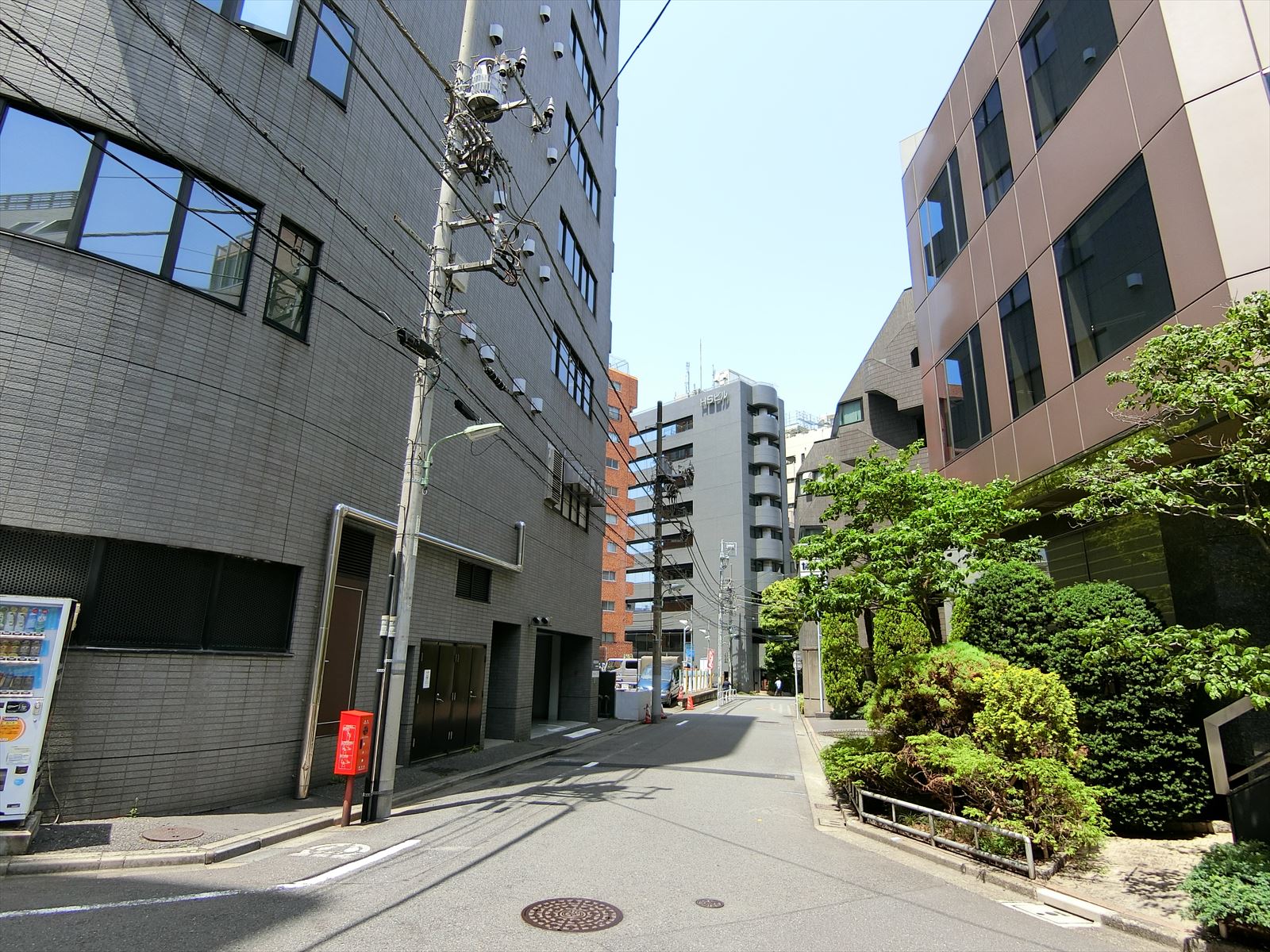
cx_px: 635
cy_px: 476
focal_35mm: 19
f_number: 2.7
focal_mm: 4.06
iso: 80
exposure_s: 1/640
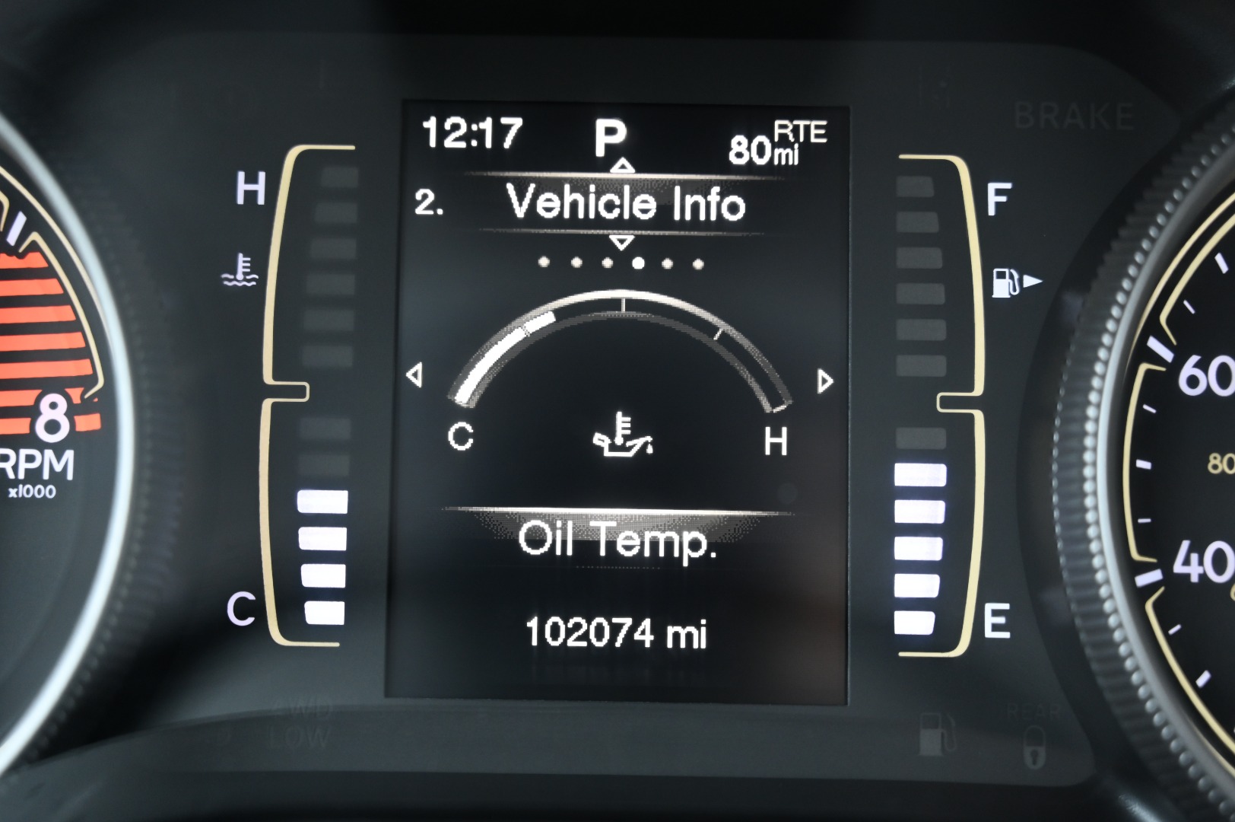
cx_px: 618
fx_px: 1782
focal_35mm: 52
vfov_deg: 25.9
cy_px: 411
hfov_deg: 38.2
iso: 1600
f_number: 4
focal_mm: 52
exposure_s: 1/125
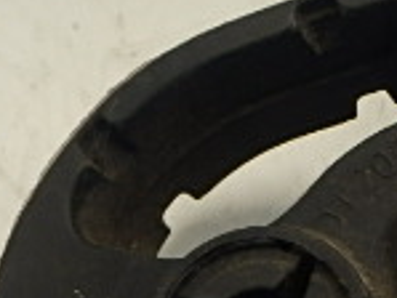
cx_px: 392
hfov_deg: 14.6
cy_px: 367
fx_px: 1527
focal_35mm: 133
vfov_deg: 10.9
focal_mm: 5.6
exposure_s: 1/40
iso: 200
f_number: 4.7
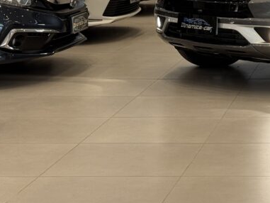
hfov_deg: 14.7
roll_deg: +0.0
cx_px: 345
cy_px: -34
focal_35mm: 129
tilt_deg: -2.7
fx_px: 1006
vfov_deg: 11.3
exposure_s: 1/60
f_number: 1.78
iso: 100
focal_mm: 6.76
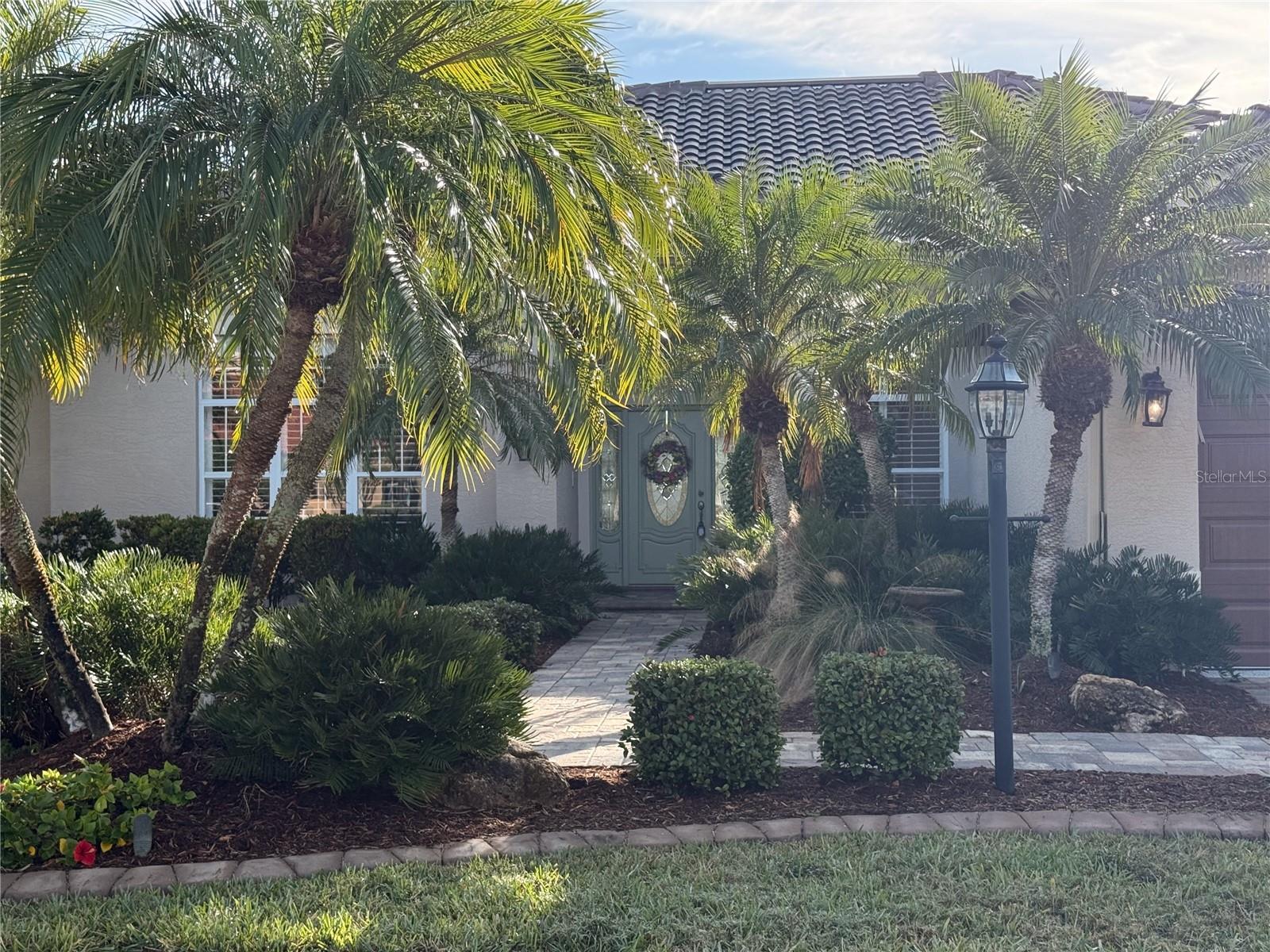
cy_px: 476
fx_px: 1761
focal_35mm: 48
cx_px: 635
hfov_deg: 39.7
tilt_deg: +2.1
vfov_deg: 30.3
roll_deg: +0.2
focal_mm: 6.76
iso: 80
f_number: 1.78
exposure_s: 1/1330
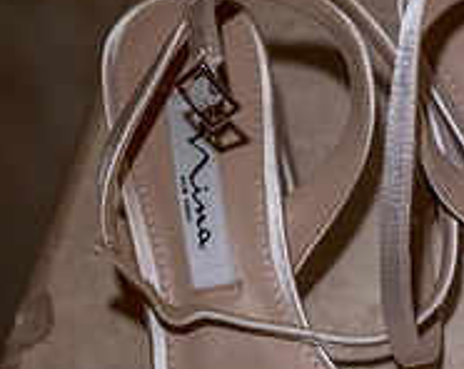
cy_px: 328
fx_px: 2412
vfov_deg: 8.7
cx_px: 439
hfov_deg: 10.9
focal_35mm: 176
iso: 2500
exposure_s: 1/200
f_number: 3.2
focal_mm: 60
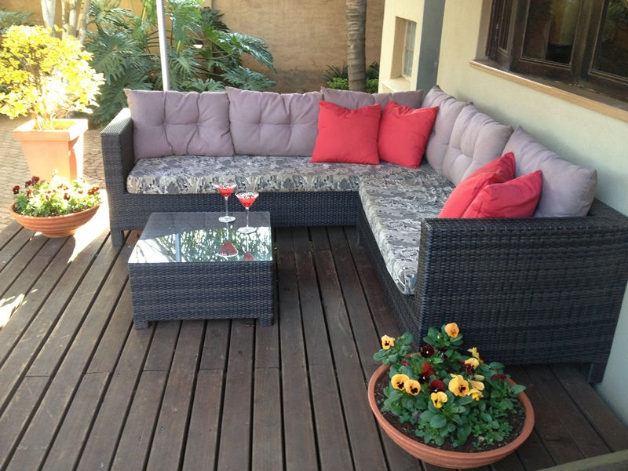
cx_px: 314
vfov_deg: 40.7
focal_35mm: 35
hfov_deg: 52.6
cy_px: 236
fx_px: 635
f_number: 2.4
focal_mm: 4.28
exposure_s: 1/30
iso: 80
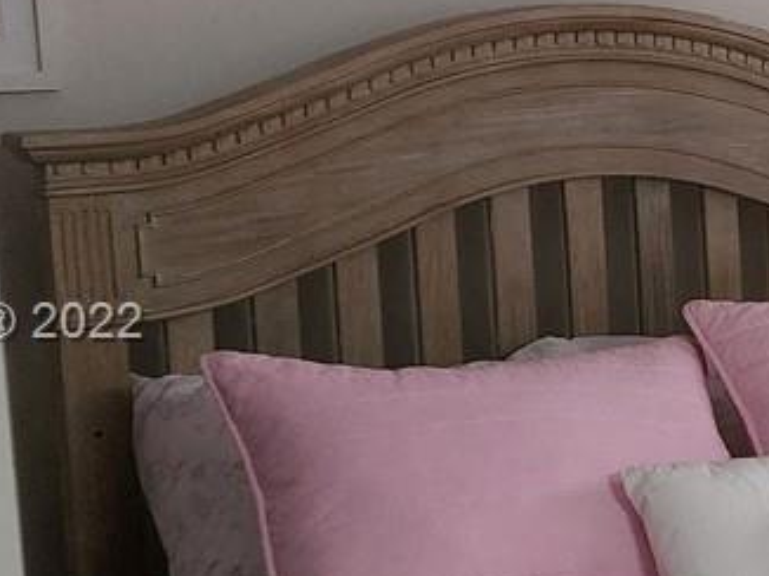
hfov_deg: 15.5
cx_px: 1276
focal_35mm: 113
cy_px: 326
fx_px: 2508
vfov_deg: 13.1
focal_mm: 6.4
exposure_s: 1/120
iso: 400
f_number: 1.8
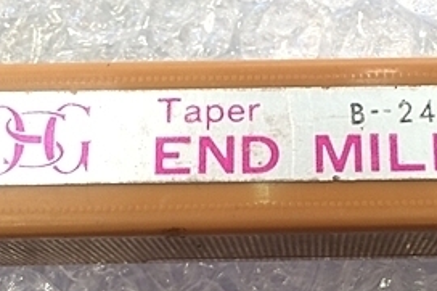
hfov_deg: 28.2
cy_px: 154
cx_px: 304
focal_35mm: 71
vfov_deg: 19.2
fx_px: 861
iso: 50
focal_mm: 4.15
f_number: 2.2
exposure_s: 1/30
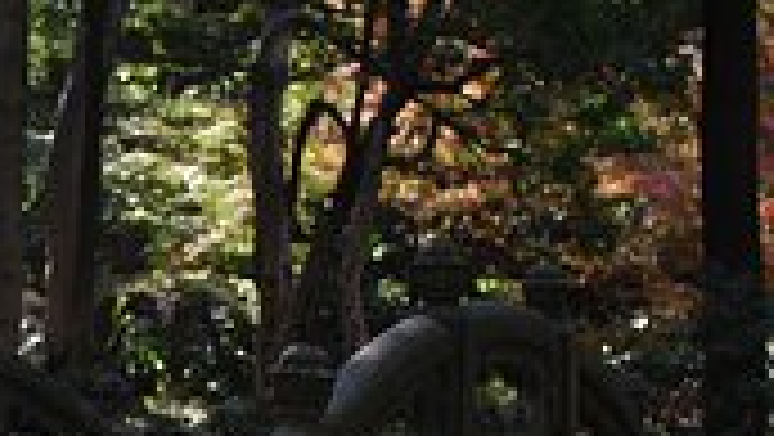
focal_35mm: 187
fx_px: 3840
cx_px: -266
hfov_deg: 11.2
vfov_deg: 6.5
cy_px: 474
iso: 400
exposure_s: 1/400
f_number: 4
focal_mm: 40
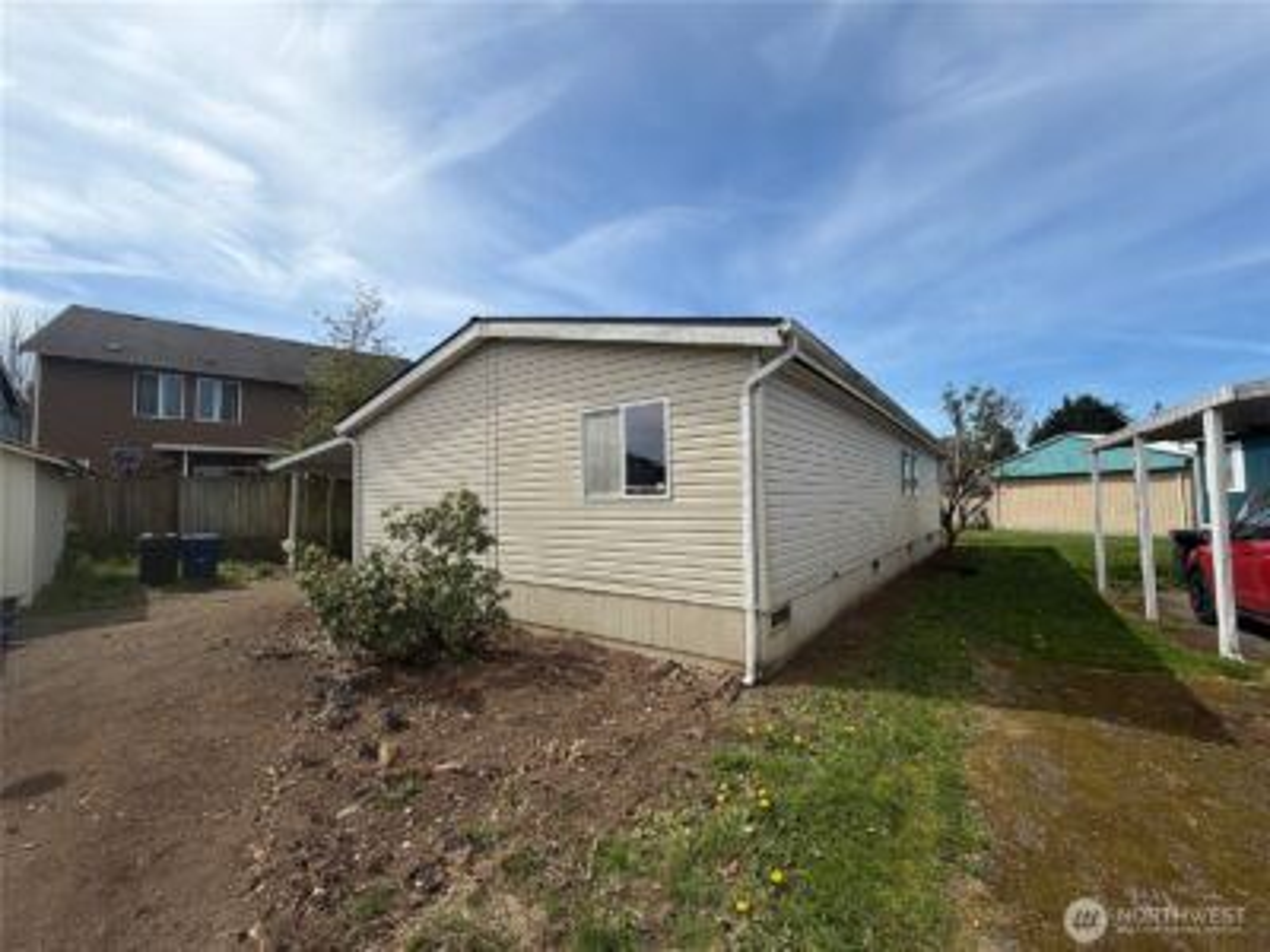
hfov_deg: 102.1
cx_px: 635
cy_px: 476
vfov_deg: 85.7
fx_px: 514
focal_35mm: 14
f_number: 2.2
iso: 20
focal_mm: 2.22
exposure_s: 1/928
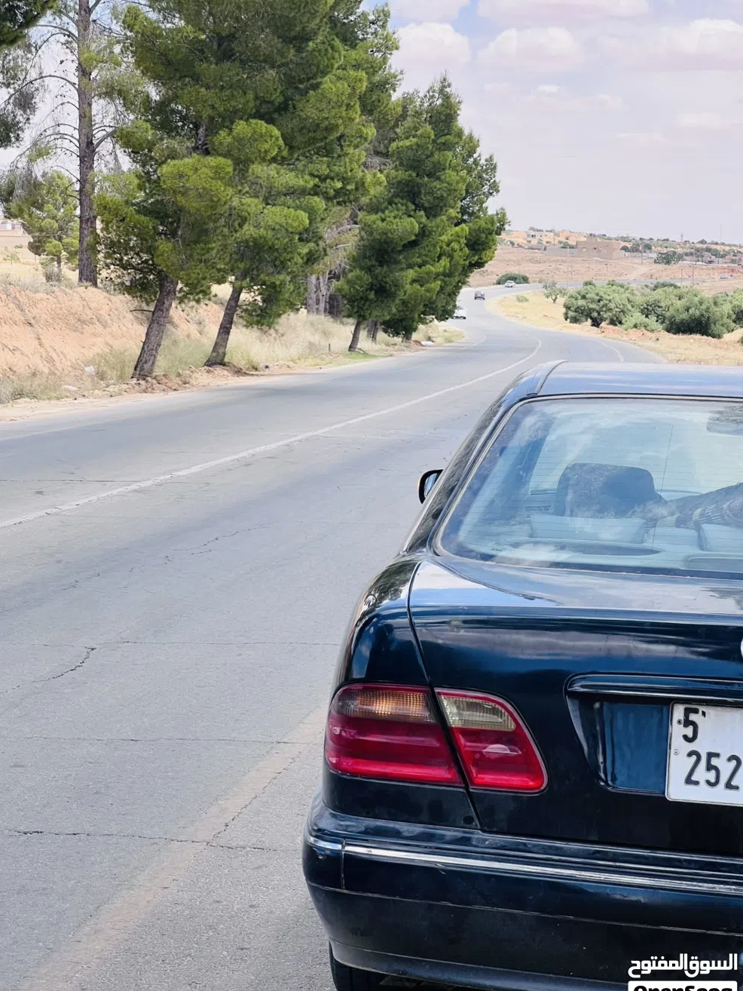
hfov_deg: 18.4
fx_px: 2289
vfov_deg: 24.4
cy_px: 511
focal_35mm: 80
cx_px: 370
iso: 32
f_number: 2.8
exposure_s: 1/483
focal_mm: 9
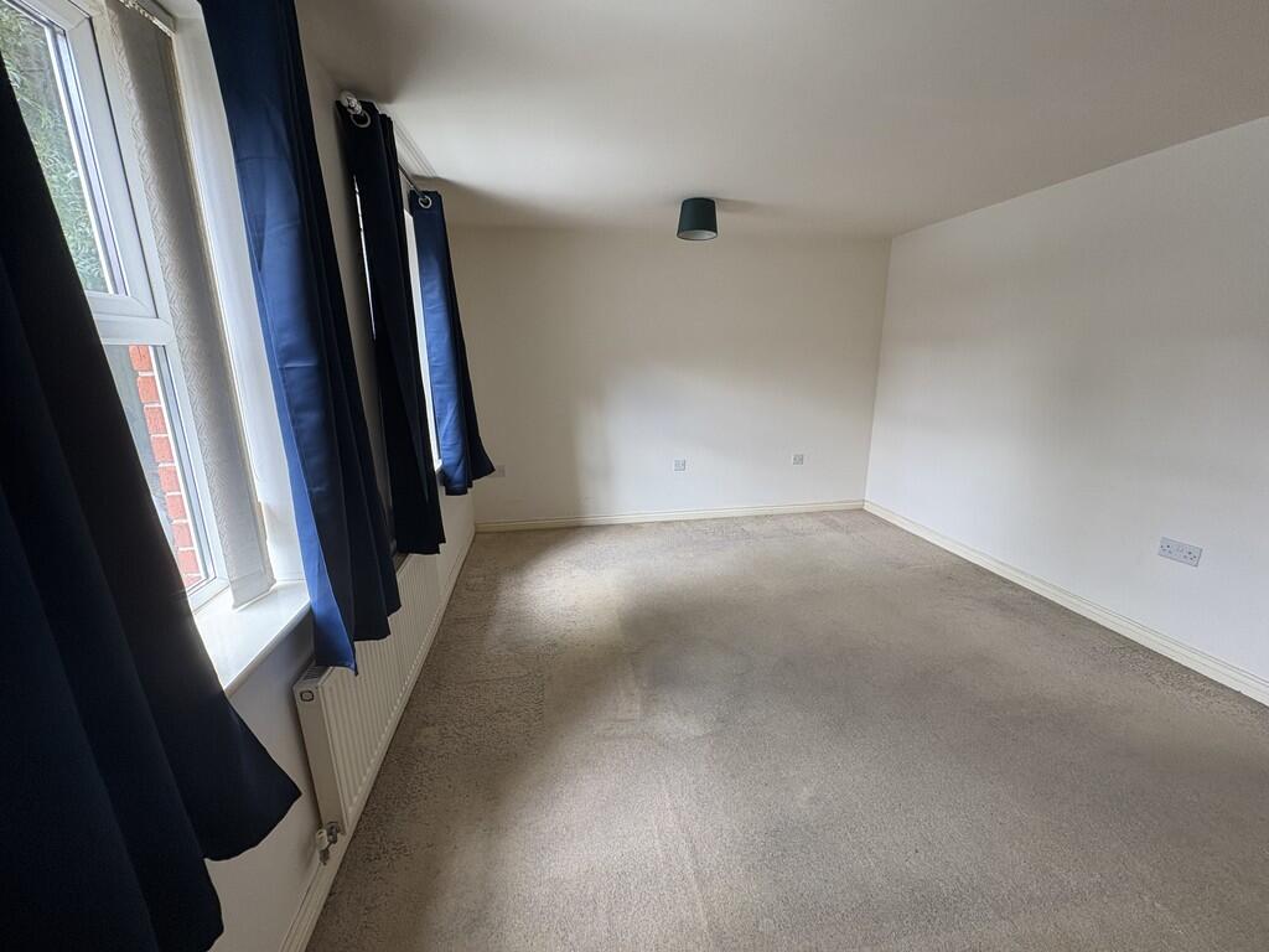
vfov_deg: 85.7
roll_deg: +1.2
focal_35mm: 14
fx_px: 513
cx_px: 634
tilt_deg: -12.6
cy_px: 476
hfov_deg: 102.1
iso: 160
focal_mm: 2.22
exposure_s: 1/99
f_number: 2.2
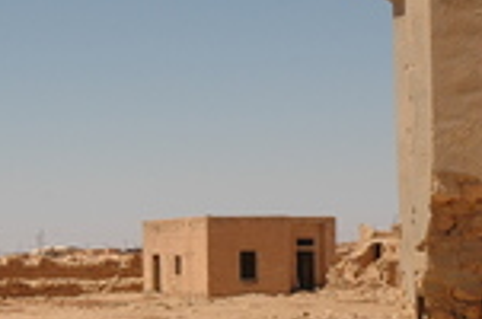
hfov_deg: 14.6
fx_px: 1875
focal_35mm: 140
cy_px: 166
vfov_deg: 9.7
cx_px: 117
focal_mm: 35
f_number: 11
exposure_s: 1/500
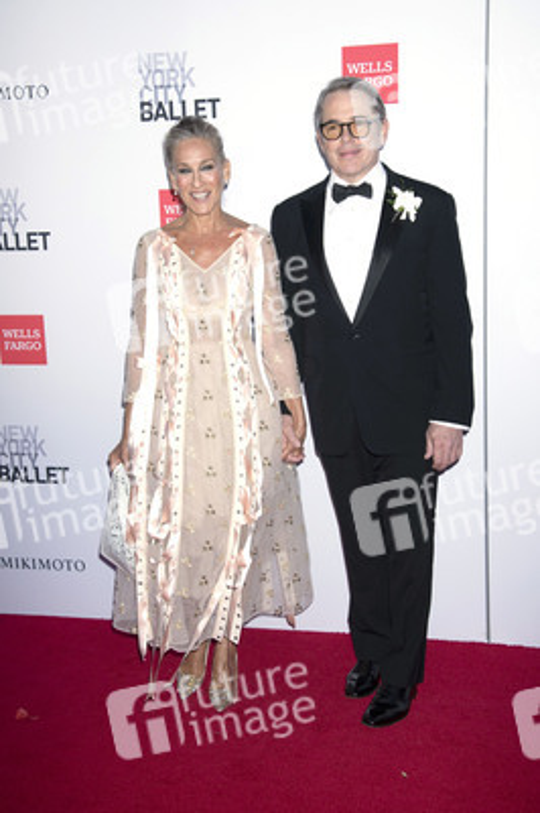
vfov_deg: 42.8
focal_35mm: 46
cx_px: 270
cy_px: 406
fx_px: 1037
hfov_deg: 29.2
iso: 640
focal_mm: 46
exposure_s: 1/200
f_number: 5.6
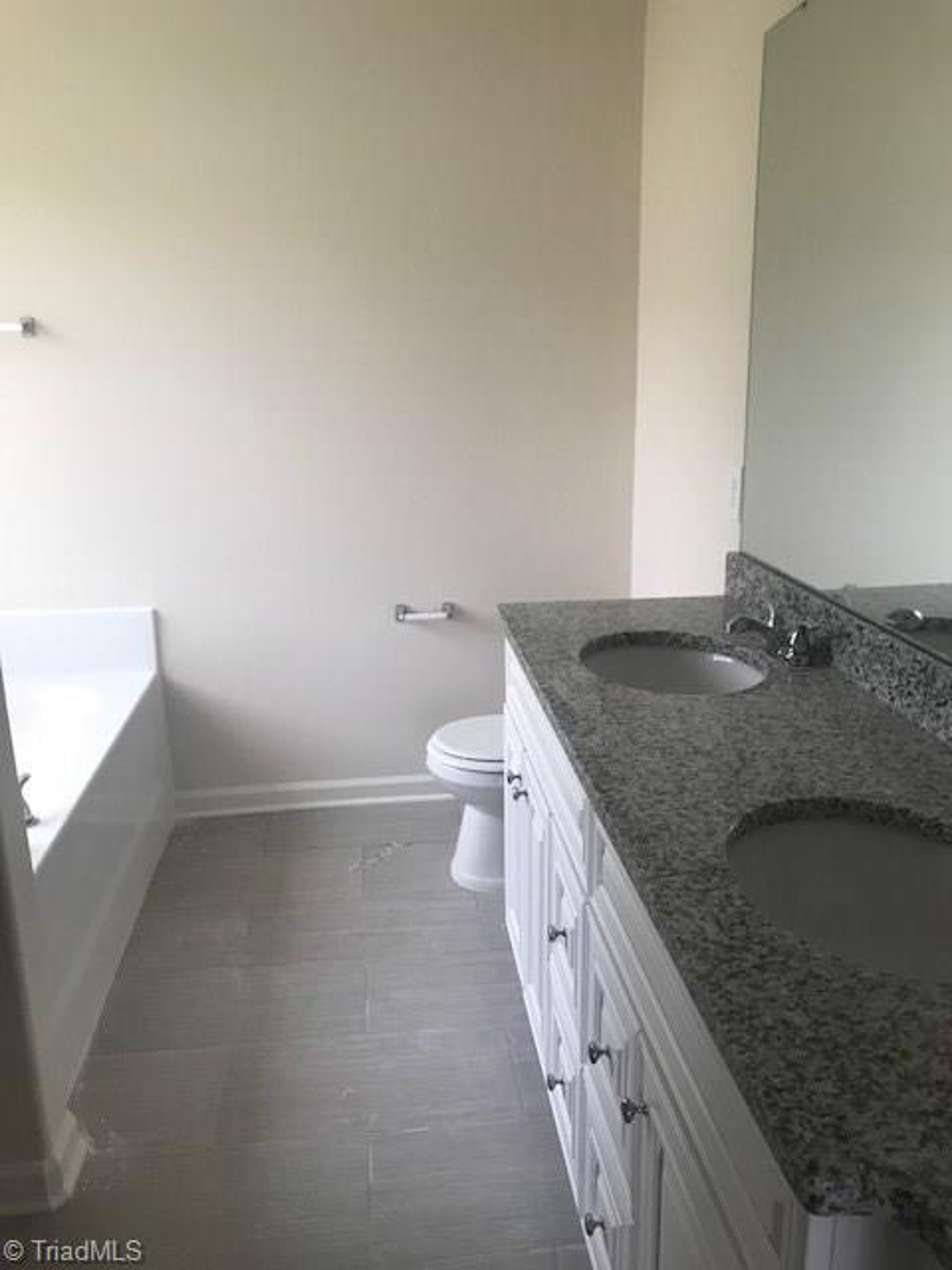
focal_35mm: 28
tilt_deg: -13.5
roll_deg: +0.6
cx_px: 476
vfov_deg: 63.4
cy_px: 635
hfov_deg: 49.7
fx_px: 1027
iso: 25
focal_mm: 3.99
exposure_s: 1/40
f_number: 1.8
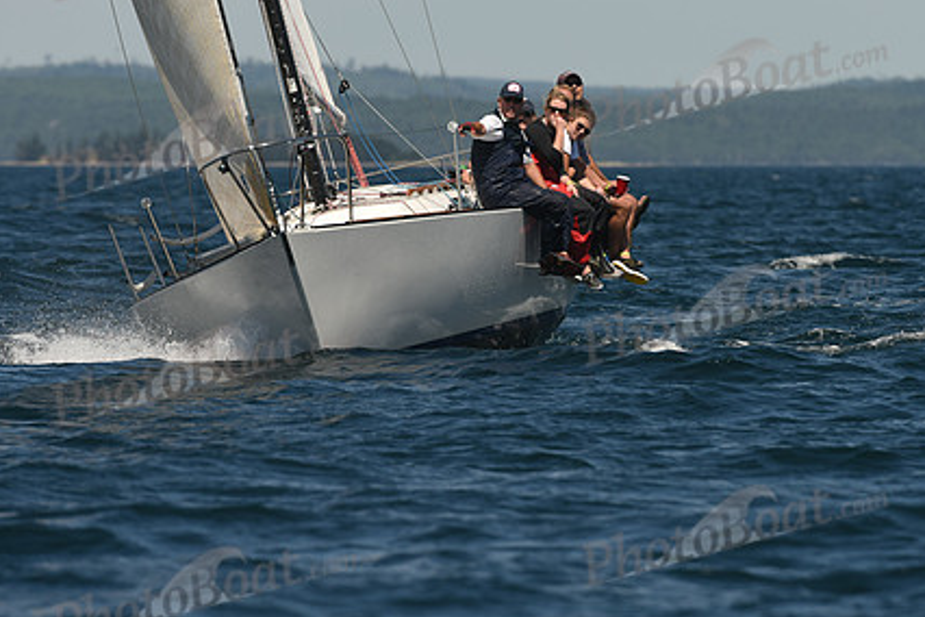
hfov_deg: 3.8
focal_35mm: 545
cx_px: 471
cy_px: 227
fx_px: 14002
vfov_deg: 2.5
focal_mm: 400
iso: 250
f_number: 7.1
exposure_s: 1/1000
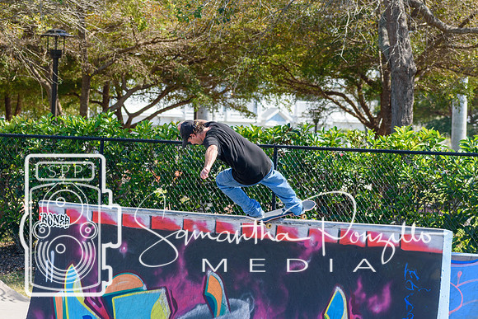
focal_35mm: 183
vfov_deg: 7.5
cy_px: 160
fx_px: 2430
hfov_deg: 11.2
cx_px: 239
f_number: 5.6
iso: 220
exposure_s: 1/500
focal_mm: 122
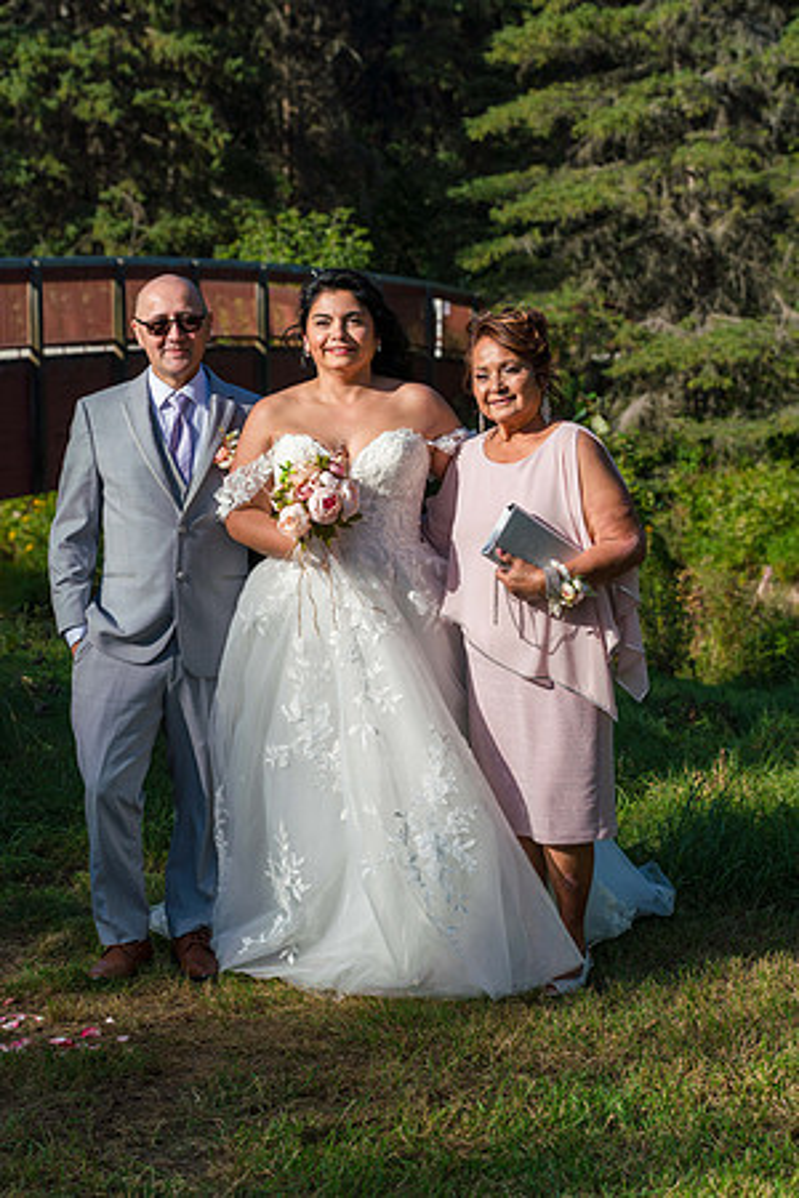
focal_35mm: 82
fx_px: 2730
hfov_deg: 16.7
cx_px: 400
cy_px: 599
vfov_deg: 24.8
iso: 250
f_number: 5.6
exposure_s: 1/1250
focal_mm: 82
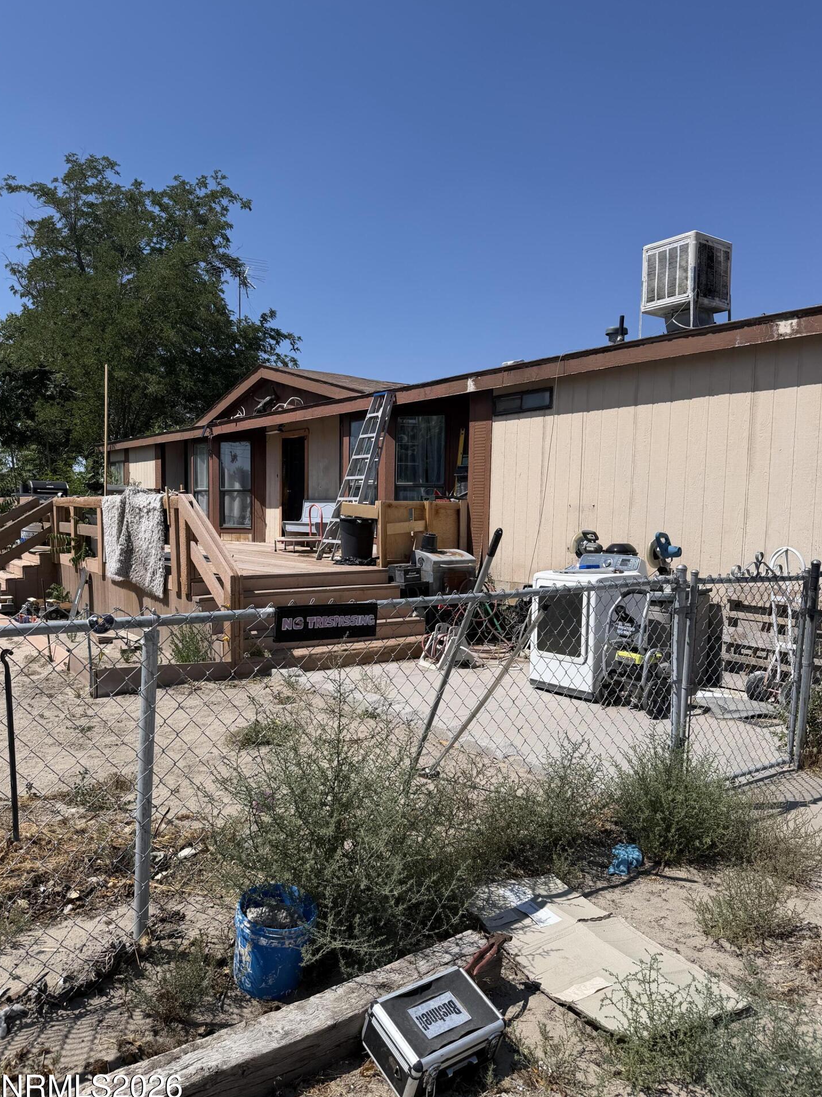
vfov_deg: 69.4
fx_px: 792
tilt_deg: -3.6
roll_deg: -0.6
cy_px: 568
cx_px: 402
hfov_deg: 54.9
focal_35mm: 25
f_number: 1.78
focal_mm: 6.76
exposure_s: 1/6711
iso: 80
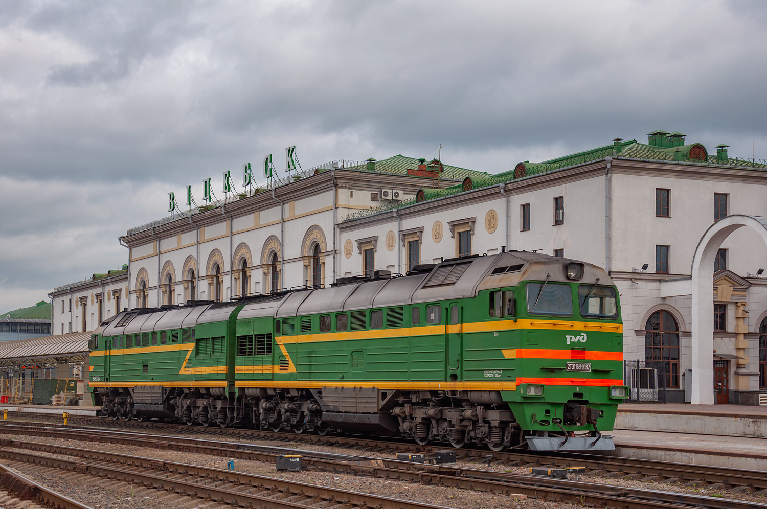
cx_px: 384
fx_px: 1277
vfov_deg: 22.6
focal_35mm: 60
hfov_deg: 33.4
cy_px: 254
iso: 160
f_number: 7.1
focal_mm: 40
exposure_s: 1/320
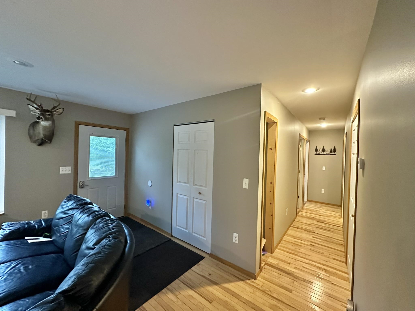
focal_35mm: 14
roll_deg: -1.7
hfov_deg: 102.1
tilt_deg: +0.2
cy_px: 156
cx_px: 208
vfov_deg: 85.7
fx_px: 168
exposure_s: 1/60
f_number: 2.2
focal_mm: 2.22
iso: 1000
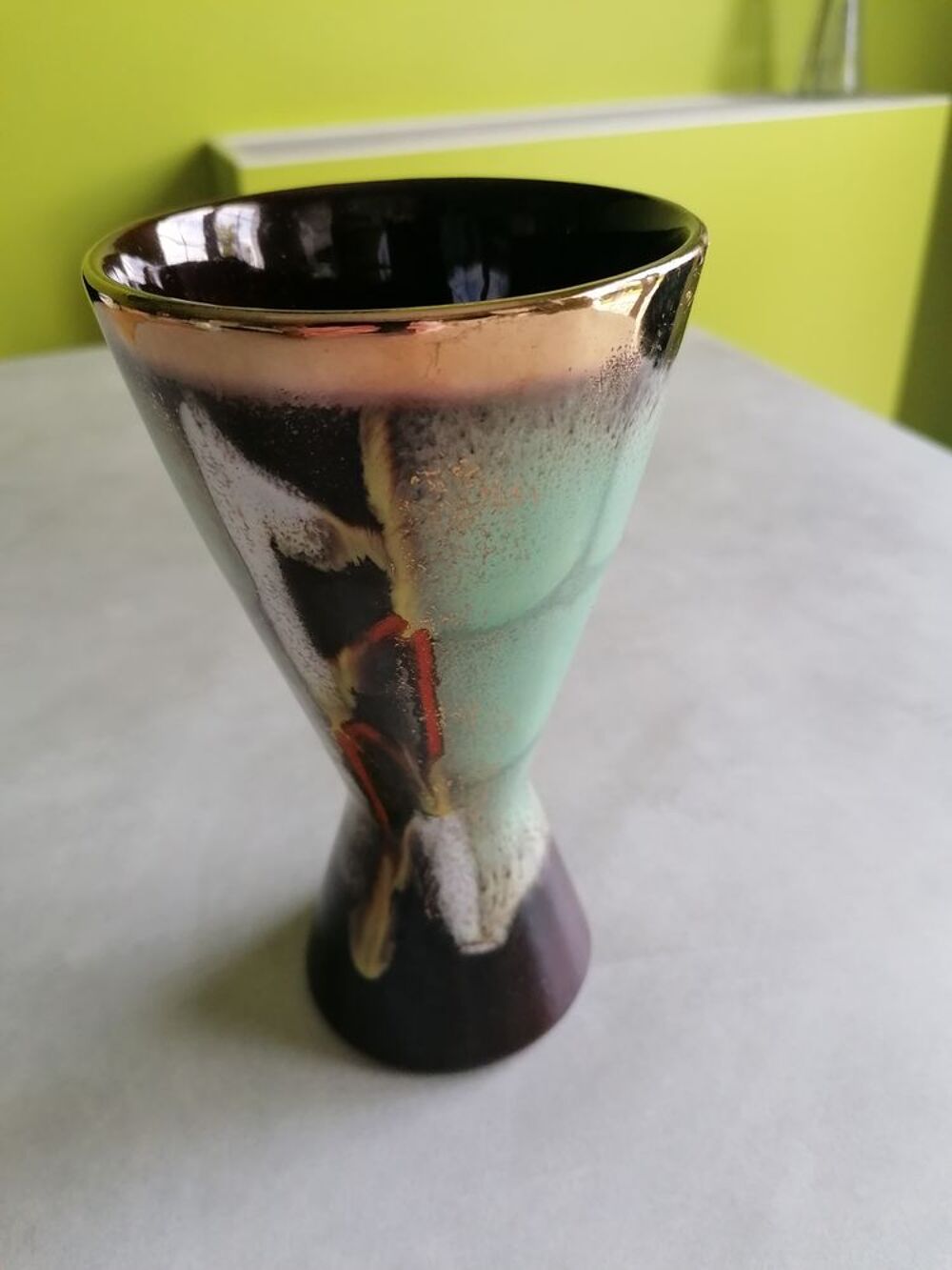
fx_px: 990
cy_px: 635
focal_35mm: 27
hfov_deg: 51.4
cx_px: 476
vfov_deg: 65.3
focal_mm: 4.75
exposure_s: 1/100
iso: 125
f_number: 1.8
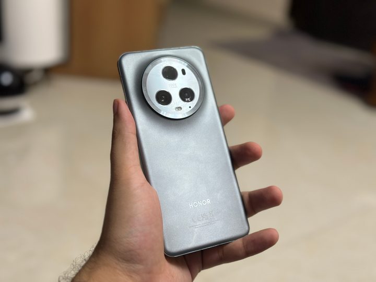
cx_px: 188
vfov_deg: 30.3
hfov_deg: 39.7
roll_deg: -5.5
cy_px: 141
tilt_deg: -24.1
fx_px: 521
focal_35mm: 48
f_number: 1.78
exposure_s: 1/97
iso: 125
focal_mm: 6.86
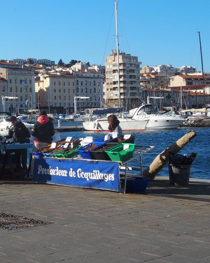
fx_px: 567
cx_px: 31
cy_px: 117
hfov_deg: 20.7
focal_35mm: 73
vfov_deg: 26.0
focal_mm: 10.8
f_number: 4.5
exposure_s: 1/800
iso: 100
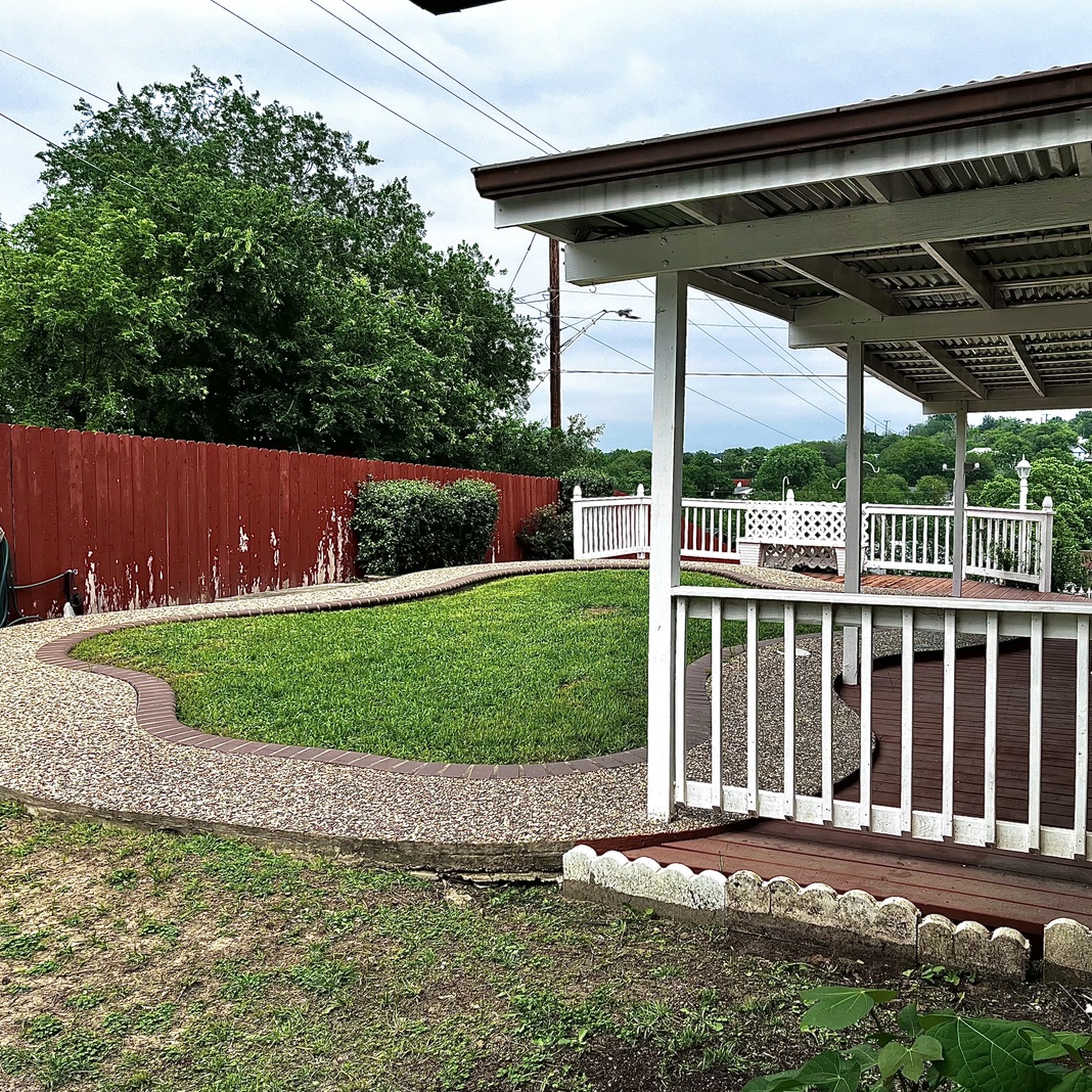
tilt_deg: -5.7
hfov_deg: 52.4
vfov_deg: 52.5
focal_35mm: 31
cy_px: 545
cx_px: 601
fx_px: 1106
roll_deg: -0.2
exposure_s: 1/2755
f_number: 1.6
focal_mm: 5.1
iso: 50
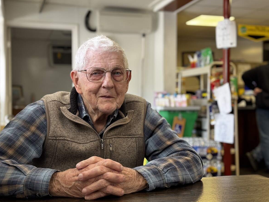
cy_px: 100
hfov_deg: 38.9
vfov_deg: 29.7
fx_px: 381
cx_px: 136
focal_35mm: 49
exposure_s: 1/120
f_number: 1.78
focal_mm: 6.76
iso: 125
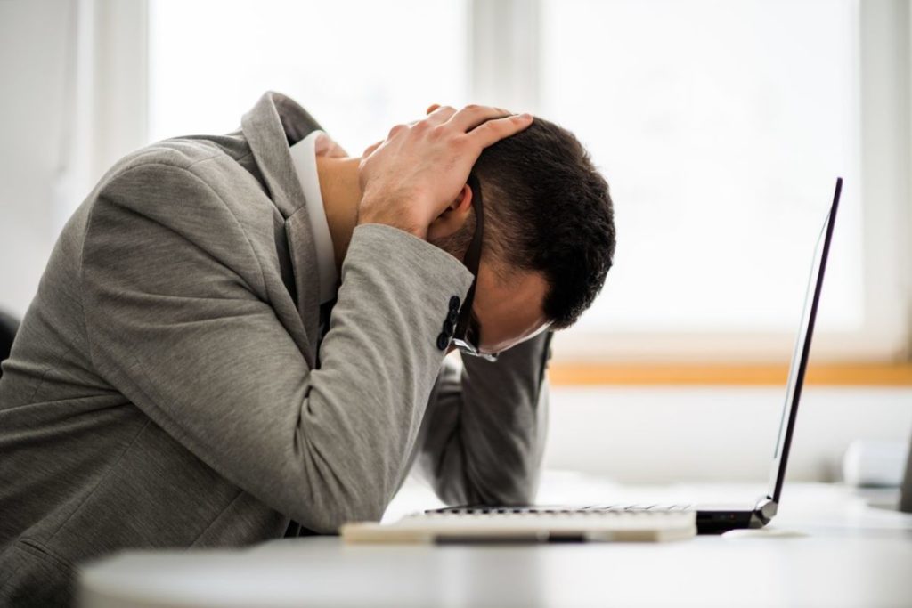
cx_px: 456
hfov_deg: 23.9
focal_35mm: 85
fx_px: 2153
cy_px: 304
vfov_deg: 16.1
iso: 200
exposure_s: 1/200
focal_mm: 85
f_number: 2
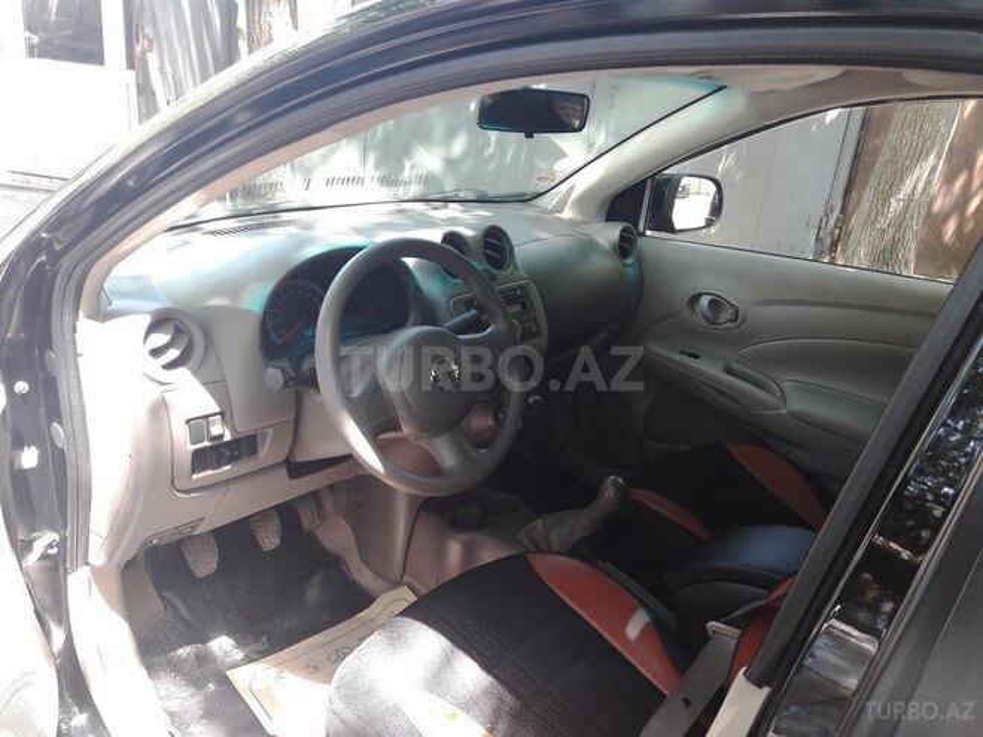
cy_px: 368
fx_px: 795
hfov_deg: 63.4
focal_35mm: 28
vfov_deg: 49.7
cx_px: 492
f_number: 1.9
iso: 50
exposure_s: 1/33
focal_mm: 3.7
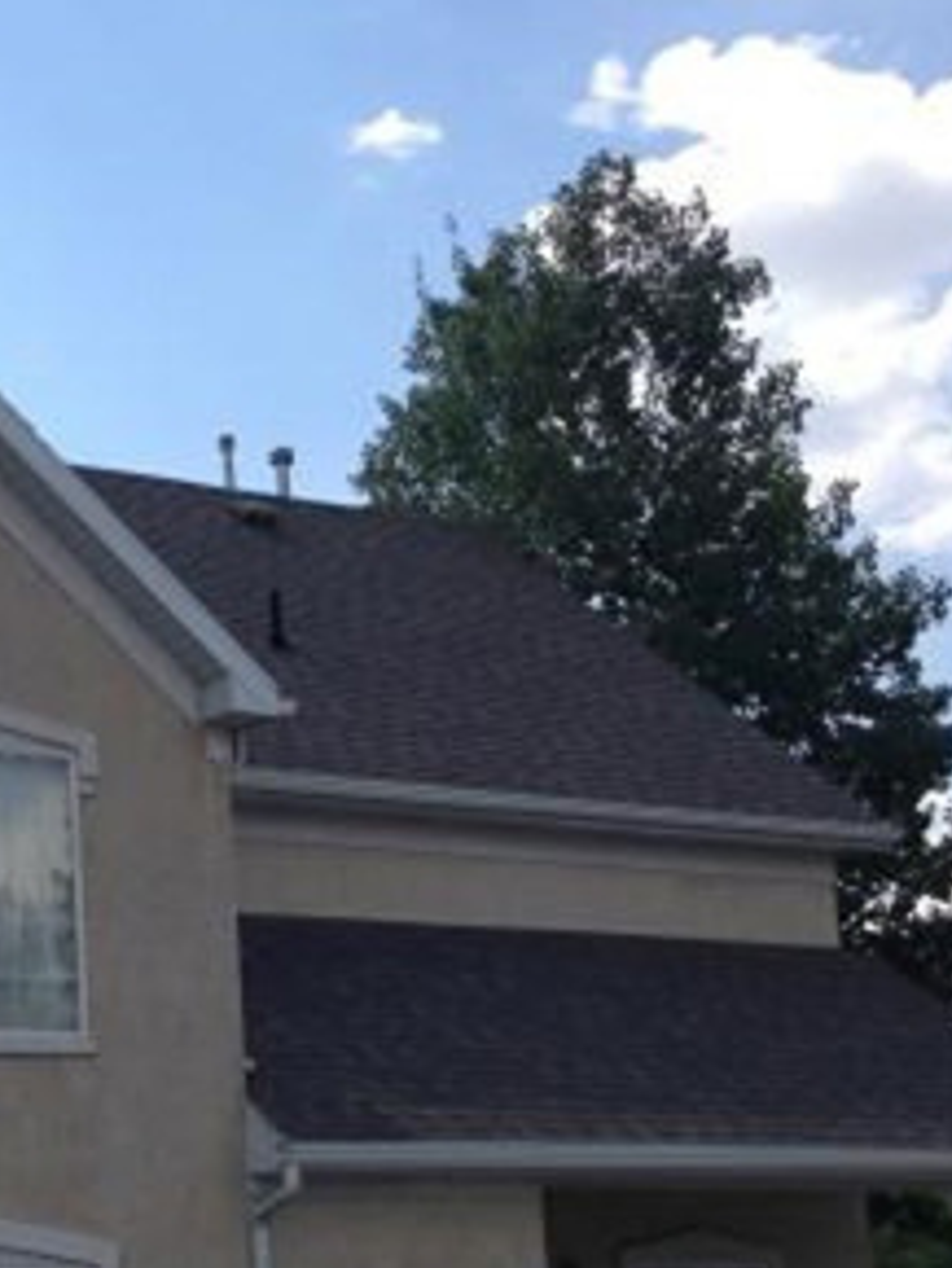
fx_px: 2675
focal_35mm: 73
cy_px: 834
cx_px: -75
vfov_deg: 26.5
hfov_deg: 19.4
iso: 50
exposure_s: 1/1323
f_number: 2.4
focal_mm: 4.12
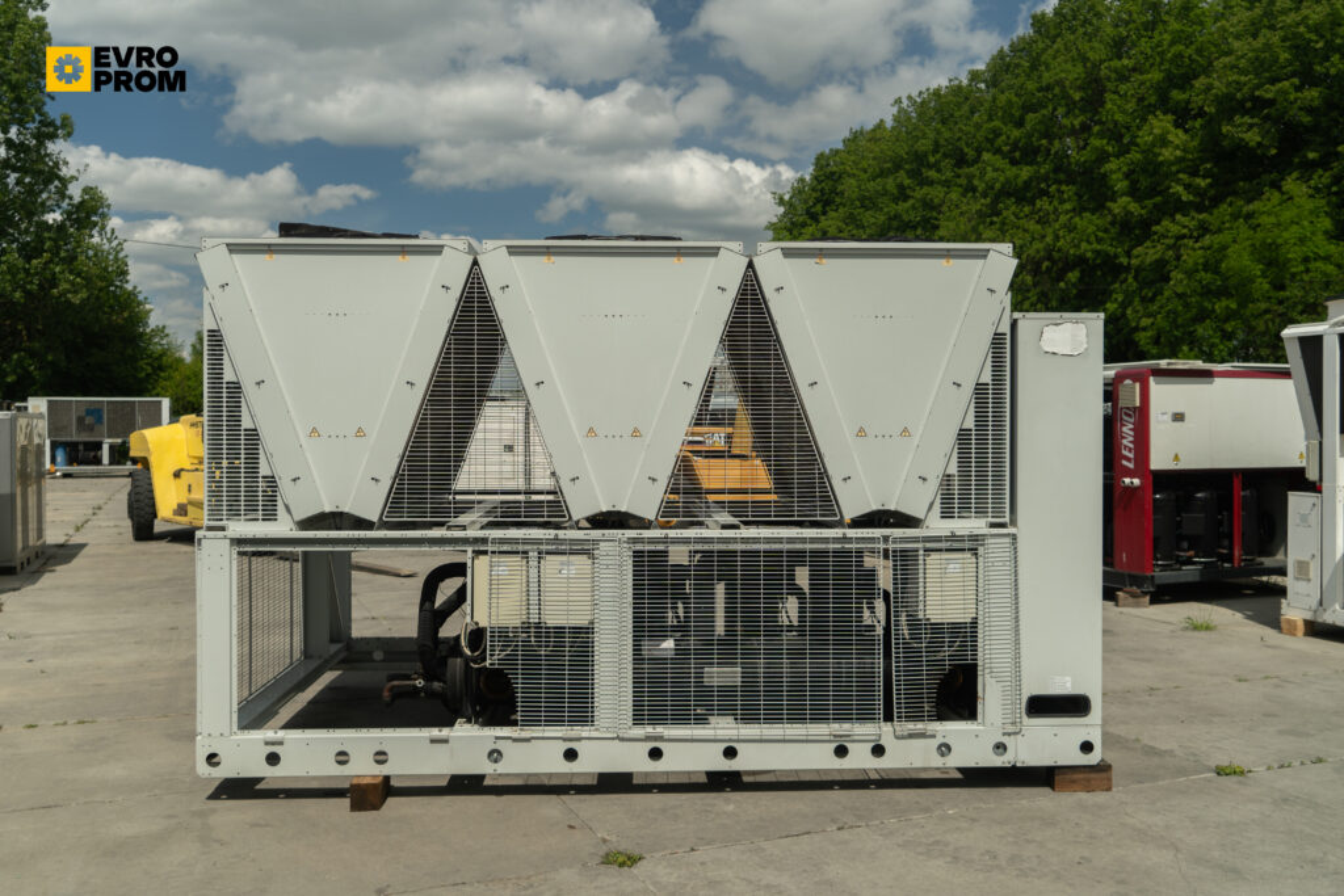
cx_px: 672
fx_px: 1120
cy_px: 448
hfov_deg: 61.9
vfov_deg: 43.6
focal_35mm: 30
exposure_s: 1/1000
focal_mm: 30
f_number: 4
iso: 100
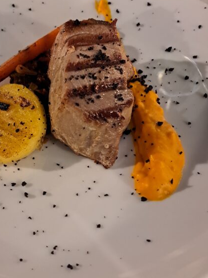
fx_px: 353
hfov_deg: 32.5
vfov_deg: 42.9
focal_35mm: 44
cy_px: 144
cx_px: 65
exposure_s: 1/20
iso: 640
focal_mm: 5.23
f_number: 1.8
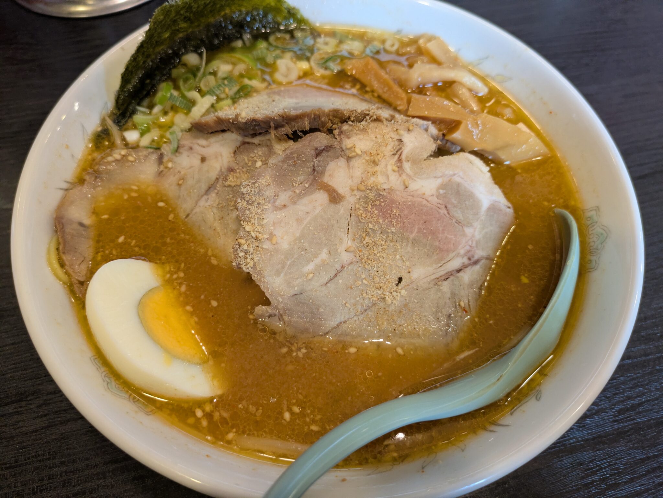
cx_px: 332
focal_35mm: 25
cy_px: 249
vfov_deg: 54.9
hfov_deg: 69.4
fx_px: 479
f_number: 1.89
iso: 429
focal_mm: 5.43
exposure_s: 1/100
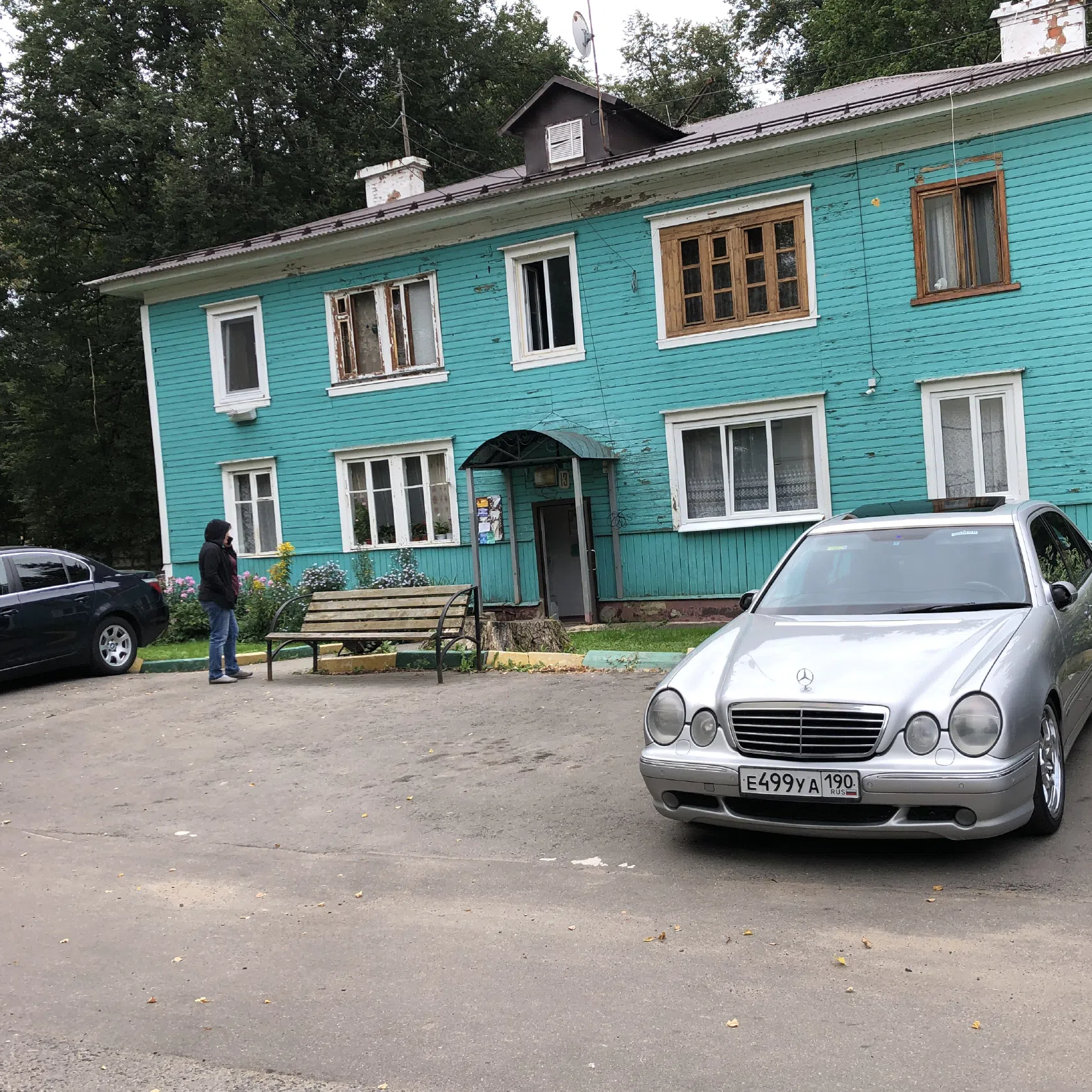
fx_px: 1249
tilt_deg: +0.1
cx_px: 615
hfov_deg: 47.1
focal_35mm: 35
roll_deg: +4.0
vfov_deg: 47.2
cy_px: 577
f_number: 1.8
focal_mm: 4
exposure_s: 1/540
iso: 20
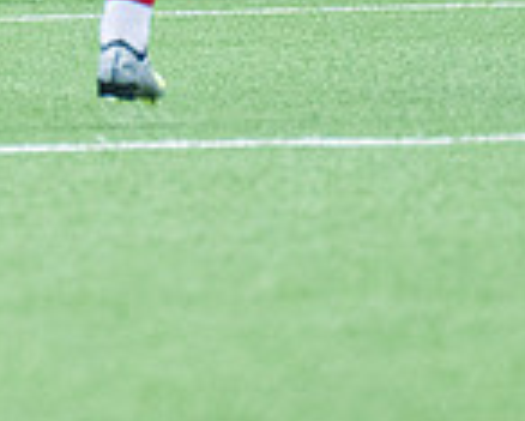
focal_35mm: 2378
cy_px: -179
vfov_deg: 0.7
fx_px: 36974
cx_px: -207
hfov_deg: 0.8
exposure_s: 1/1600
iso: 1000
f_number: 4
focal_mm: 280
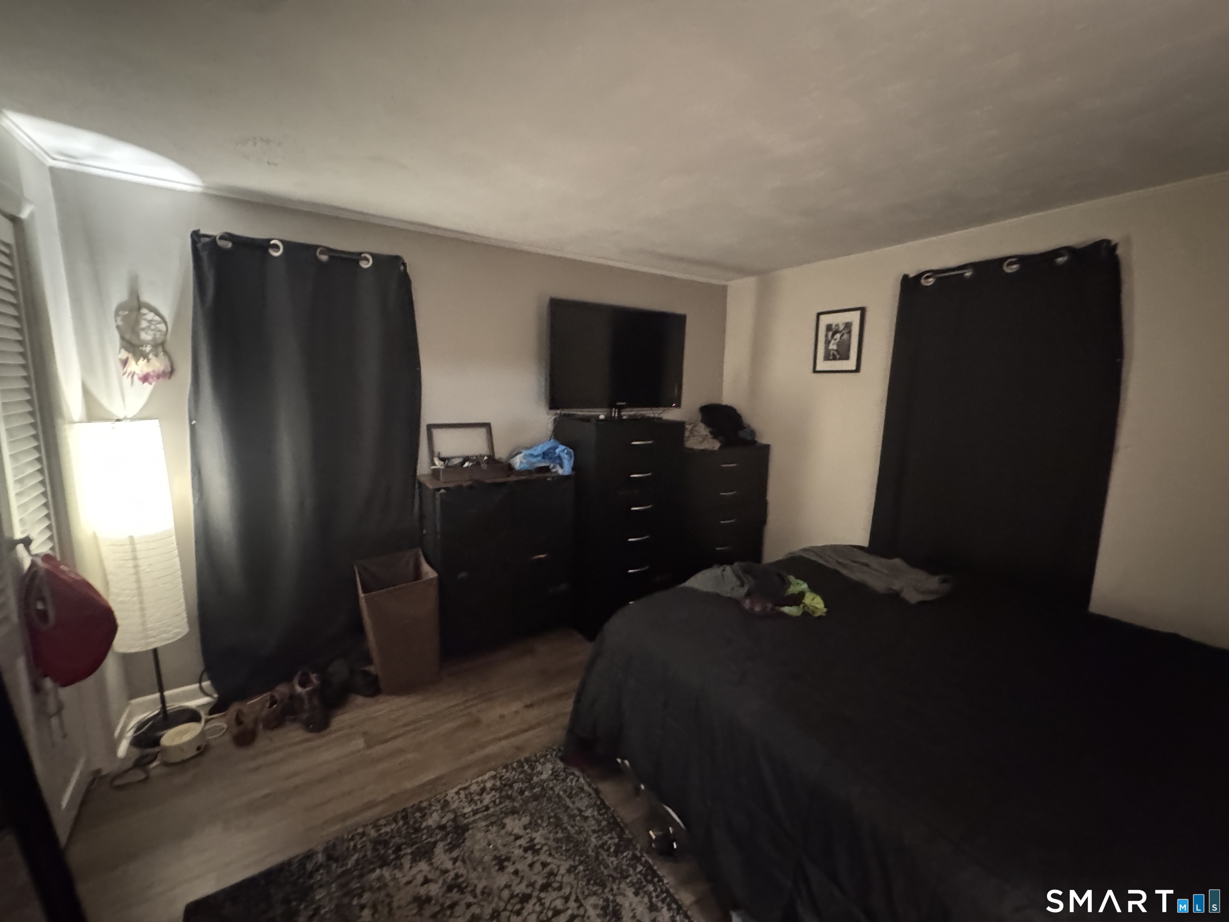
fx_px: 497
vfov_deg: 85.7
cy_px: 461
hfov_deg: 102.1
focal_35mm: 14
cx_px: 614
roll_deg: -1.2
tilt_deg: -9.5
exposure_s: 1/24
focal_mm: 2.22
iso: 2500
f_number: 2.2
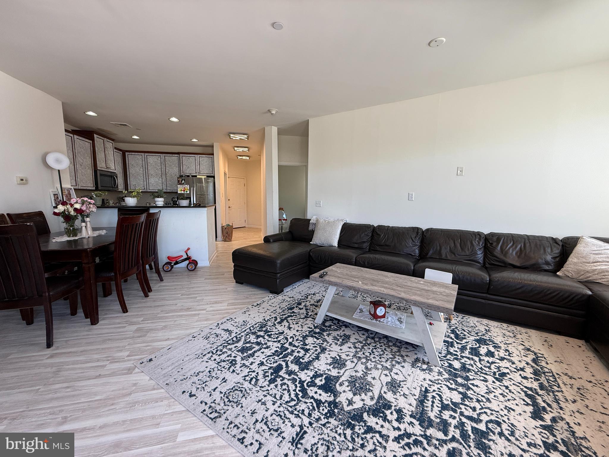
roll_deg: -0.5
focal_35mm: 14
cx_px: 304
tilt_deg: -7.0
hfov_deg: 102.1
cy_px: 228
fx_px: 246
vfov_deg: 85.7
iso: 125
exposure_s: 1/120
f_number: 2.2
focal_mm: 2.22
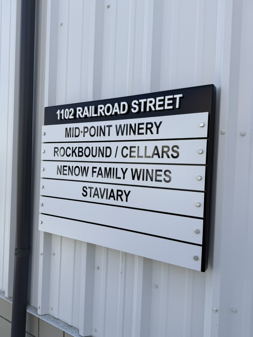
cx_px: 126
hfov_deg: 56.8
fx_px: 234
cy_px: 168
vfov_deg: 71.6
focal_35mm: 24
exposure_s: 1/2370
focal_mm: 6.76
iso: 80
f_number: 1.78
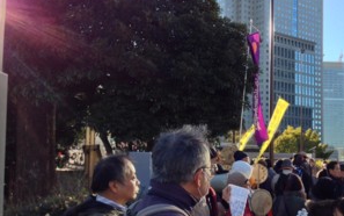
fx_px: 497
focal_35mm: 53
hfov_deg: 37.2
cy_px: 124
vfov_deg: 24.4
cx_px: 259
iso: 50
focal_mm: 4.12
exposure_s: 1/420
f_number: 2.4
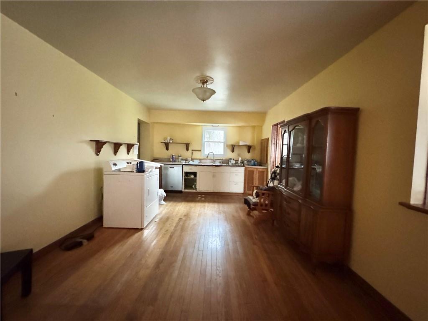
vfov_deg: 85.7
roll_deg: -2.3
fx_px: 173
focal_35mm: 14
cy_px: 160
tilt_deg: -3.7
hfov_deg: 102.1
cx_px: 214
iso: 1600
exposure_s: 1/30
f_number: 2.2
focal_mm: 2.22
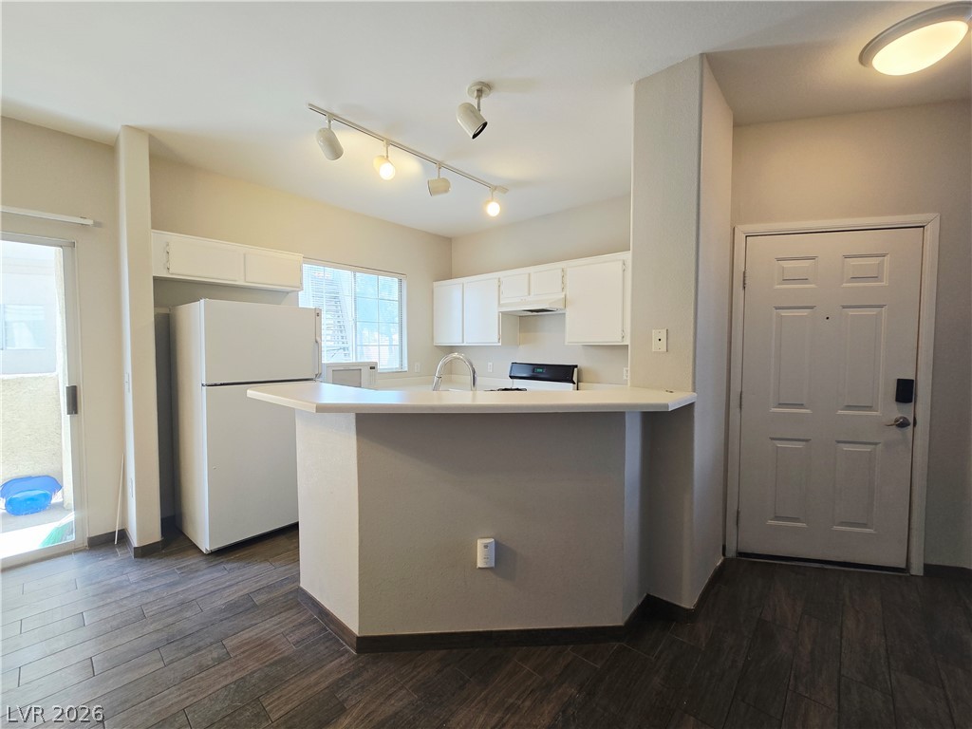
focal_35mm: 13
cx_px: 486
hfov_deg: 106.2
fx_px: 365
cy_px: 364
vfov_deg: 89.9
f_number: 2.2
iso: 64
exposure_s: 1/60
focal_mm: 2.2
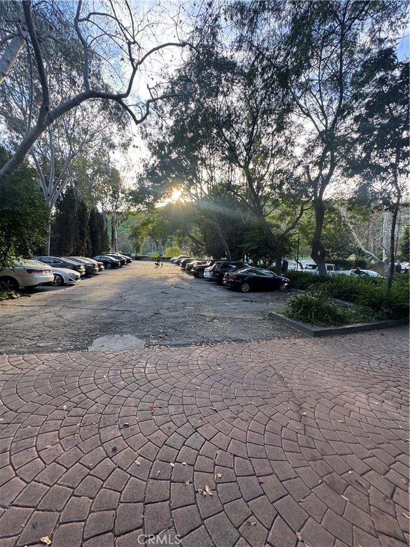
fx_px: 221
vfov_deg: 102.1
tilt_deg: -6.1
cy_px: 274
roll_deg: -0.4
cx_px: 205
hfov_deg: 85.7
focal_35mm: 14
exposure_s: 1/99
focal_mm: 2.22
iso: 64
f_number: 2.2
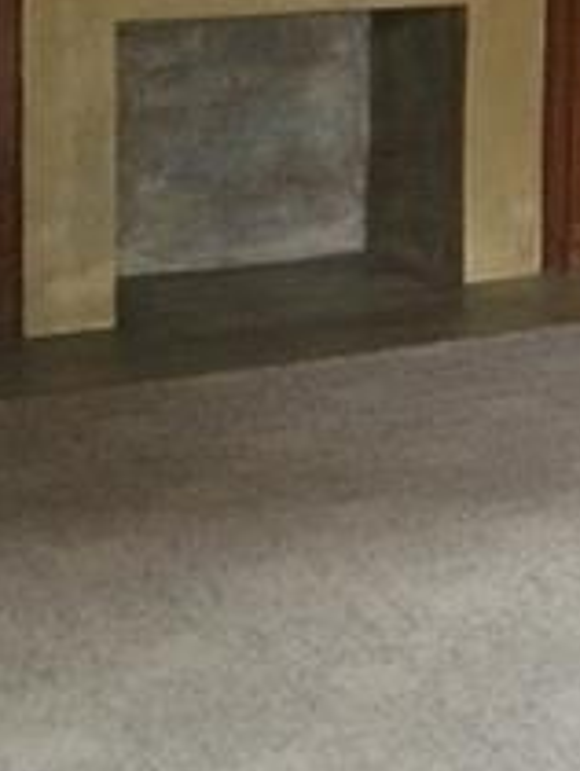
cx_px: 932
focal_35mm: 106
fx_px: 2363
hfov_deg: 13.0
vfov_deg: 17.8
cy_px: -99
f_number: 2.2
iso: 200
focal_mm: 4.15
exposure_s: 1/30
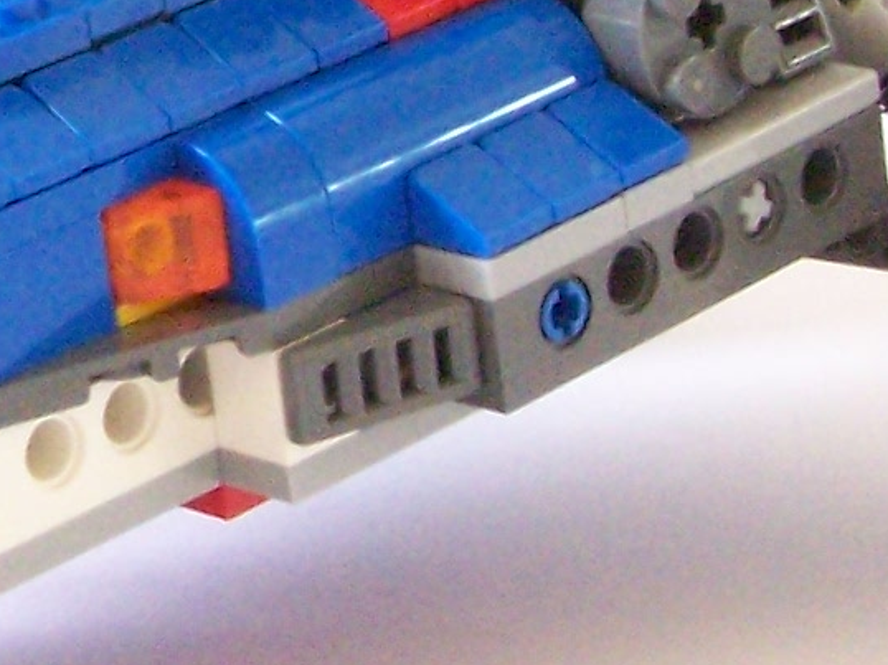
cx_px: -31
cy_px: -2
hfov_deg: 10.8
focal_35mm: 182
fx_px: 4667
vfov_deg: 8.1
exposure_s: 1/15
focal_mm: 6.3
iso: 400
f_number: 6.3
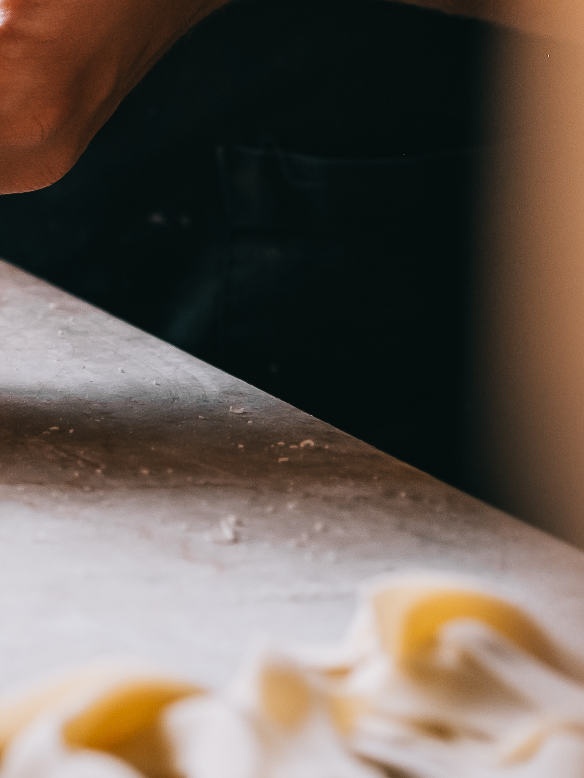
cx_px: -250
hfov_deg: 3.6
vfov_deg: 4.8
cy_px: 61
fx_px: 9358
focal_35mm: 416
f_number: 2.8
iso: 400
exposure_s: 1/180
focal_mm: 90
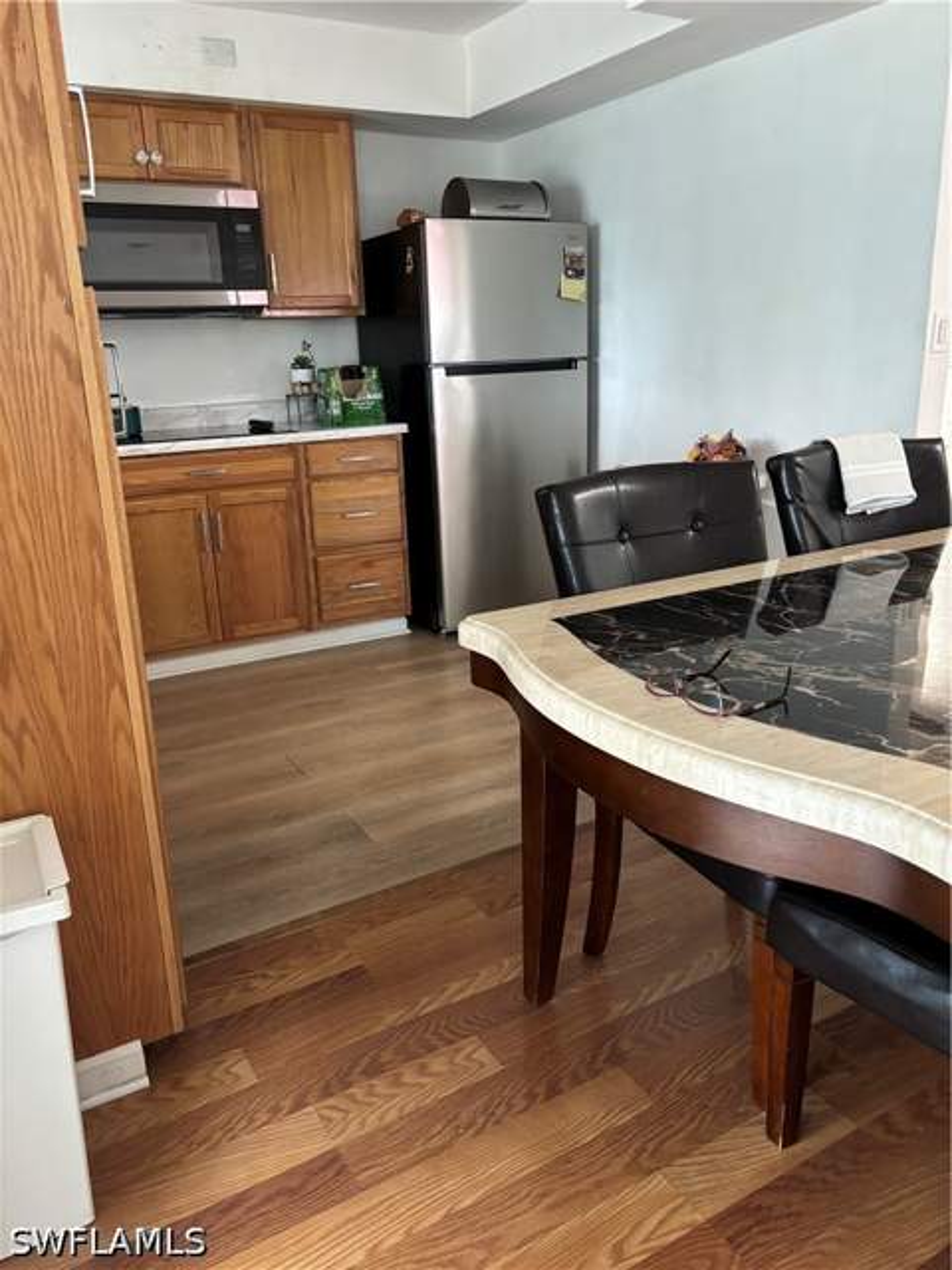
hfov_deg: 53.1
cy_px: 635
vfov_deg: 67.3
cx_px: 476
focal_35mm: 26
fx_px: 953
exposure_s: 1/40
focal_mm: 5.96
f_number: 1.6
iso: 400
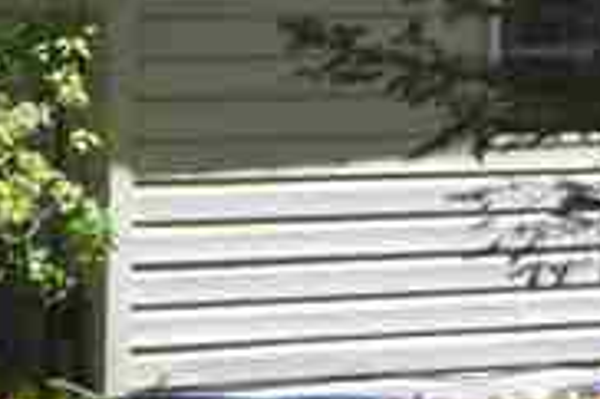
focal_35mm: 211
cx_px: 963
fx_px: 3513
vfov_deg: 6.4
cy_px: -209
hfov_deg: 9.4
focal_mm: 20
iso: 100
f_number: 5.6
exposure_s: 1/125
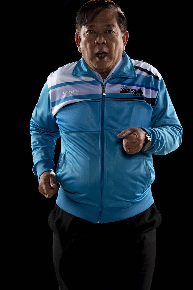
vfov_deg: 16.9
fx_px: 973
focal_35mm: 121
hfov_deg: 11.3
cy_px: 142
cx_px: 107
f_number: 7.1
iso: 100
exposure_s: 1/160
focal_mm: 105
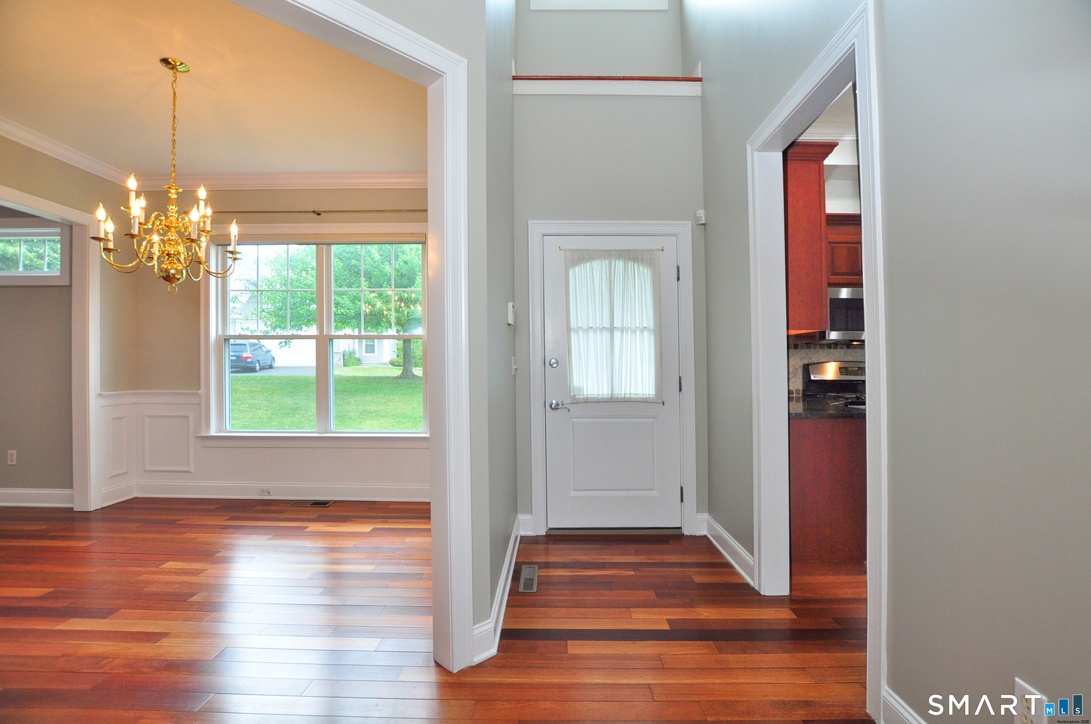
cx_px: 546
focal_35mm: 15
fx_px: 454
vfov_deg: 77.2
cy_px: 362
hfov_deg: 100.5
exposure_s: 1/100
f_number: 4.5
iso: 640
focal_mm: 10
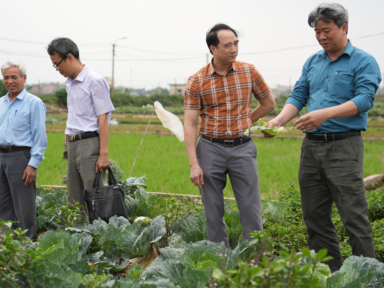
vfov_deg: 20.4
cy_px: 112
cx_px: 160
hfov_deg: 27.0
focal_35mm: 72
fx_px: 799
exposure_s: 1/1250
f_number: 2.8
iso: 160
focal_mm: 53
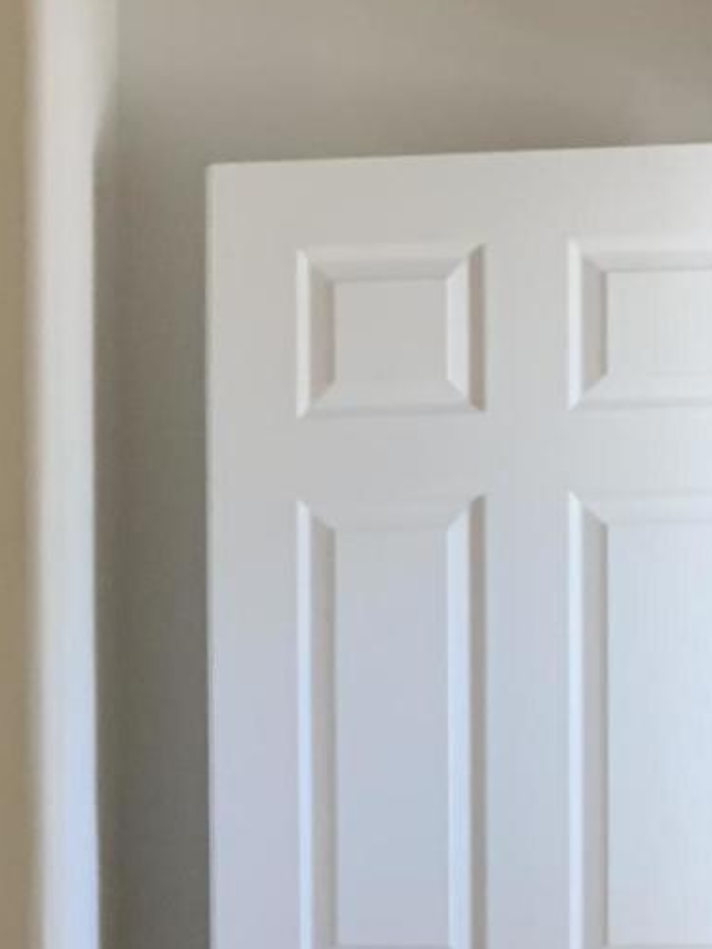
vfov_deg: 18.7
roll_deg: +0.3
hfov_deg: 12.8
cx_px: -619
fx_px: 2852
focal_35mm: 104
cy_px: 759
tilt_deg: +0.3
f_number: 1.8
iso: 200
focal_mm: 4.25
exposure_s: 1/60
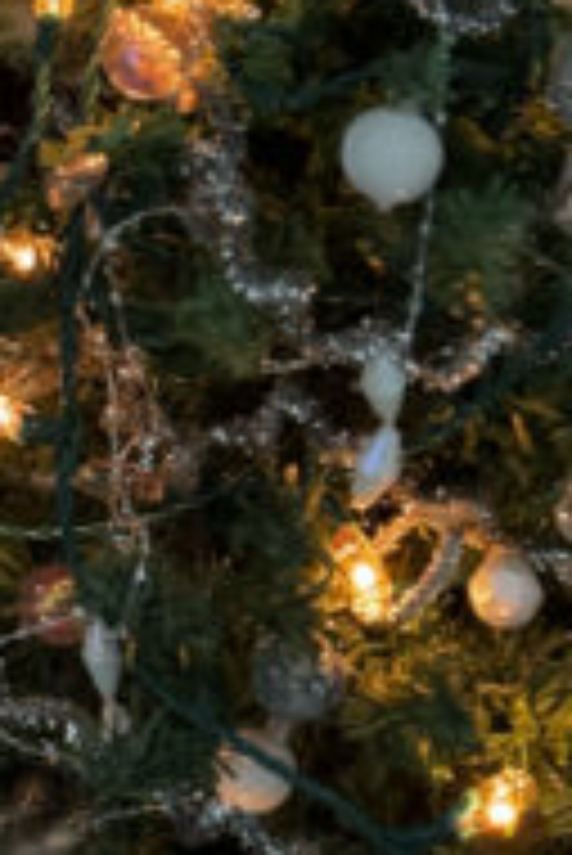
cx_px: 239
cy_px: 297
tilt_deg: -29.0
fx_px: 2498
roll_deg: -1.5
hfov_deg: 13.1
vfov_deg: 19.4
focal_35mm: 105
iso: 800
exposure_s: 1/18
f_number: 1.78
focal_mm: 6.76
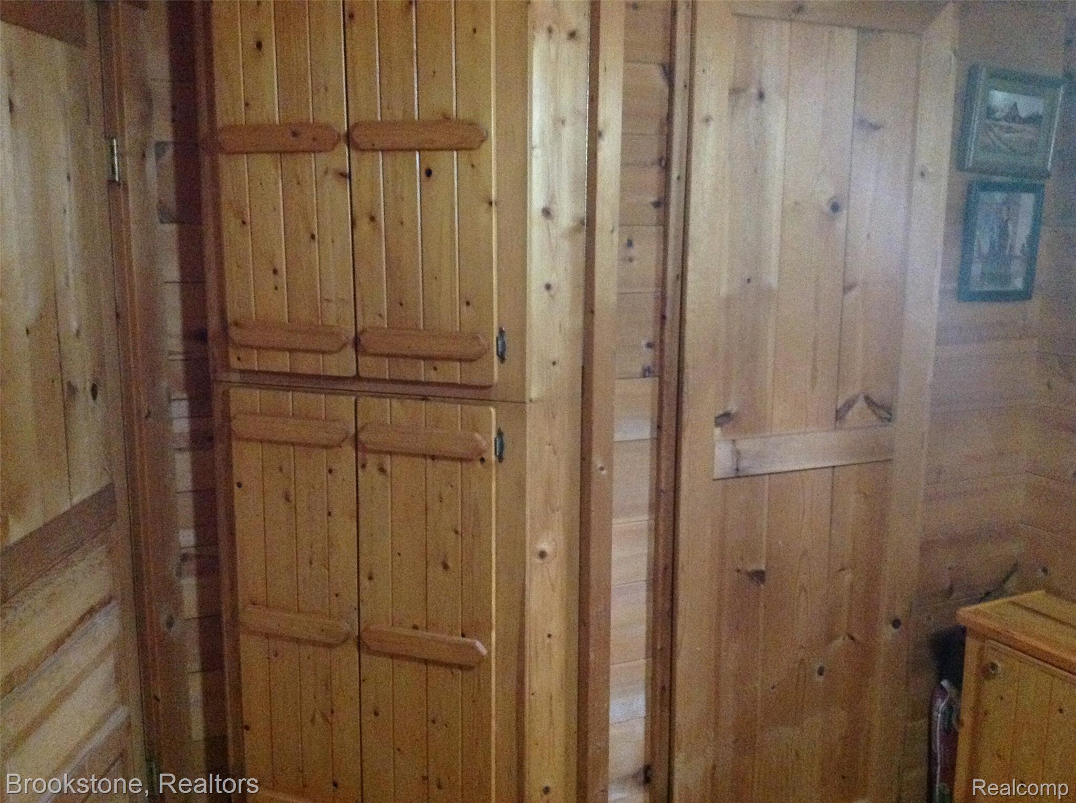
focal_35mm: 35
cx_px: 538
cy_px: 402
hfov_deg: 52.7
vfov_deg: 40.6
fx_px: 1086
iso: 800
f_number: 2.4
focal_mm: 4.28
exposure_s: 1/15
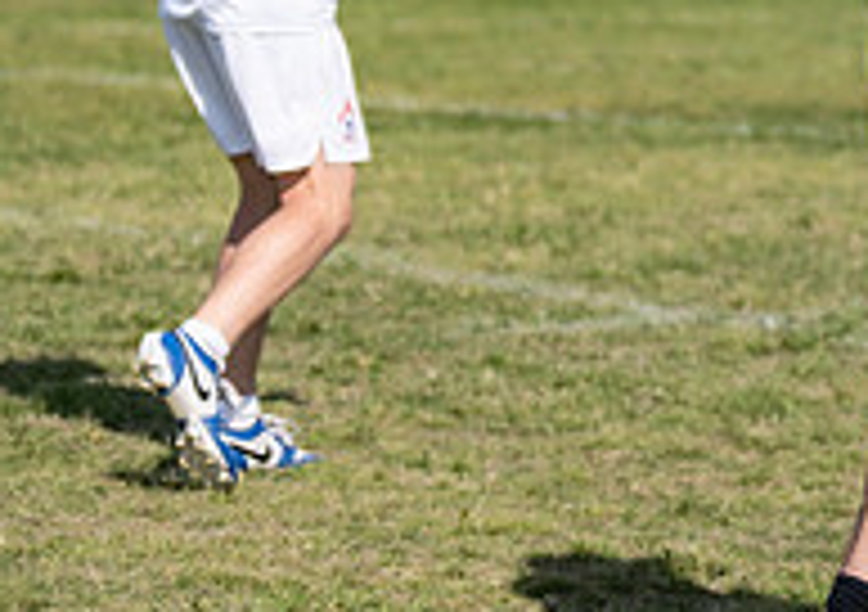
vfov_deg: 5.8
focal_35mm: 246
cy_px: 15
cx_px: 1010
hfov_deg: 8.2
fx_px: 6037
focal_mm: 70
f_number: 2.8
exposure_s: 1/3200
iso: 100
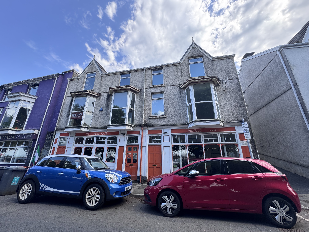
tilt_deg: +20.6
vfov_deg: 85.7
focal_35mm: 14
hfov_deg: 102.1
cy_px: 116
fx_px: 125
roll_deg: -1.9
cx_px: 154
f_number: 2.2
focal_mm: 2.22
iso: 40
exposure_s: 1/267
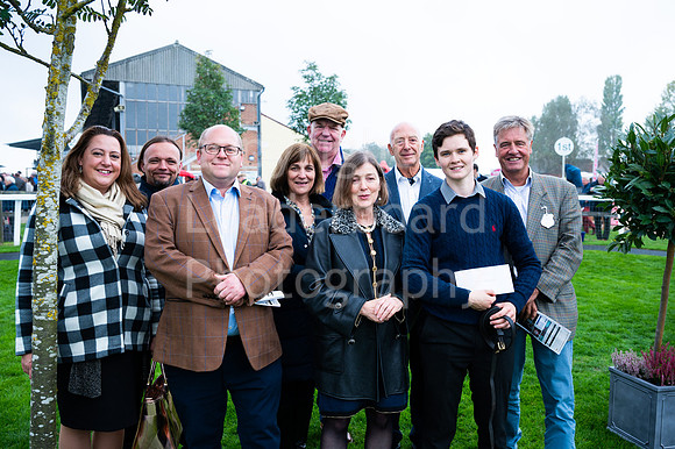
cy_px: 224
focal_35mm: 32
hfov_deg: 58.7
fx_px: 600
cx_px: 338
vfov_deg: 41.1
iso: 500
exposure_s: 1/640
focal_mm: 32
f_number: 4
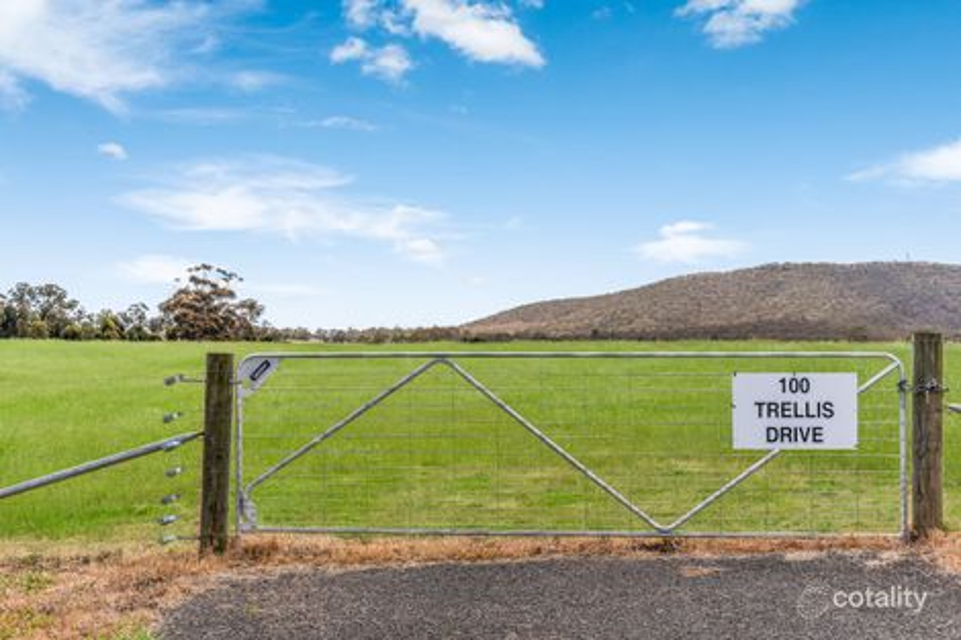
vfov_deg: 35.0
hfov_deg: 50.7
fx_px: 1014
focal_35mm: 38
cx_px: 480
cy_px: 320
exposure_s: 1/1000
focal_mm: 38
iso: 200
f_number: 10
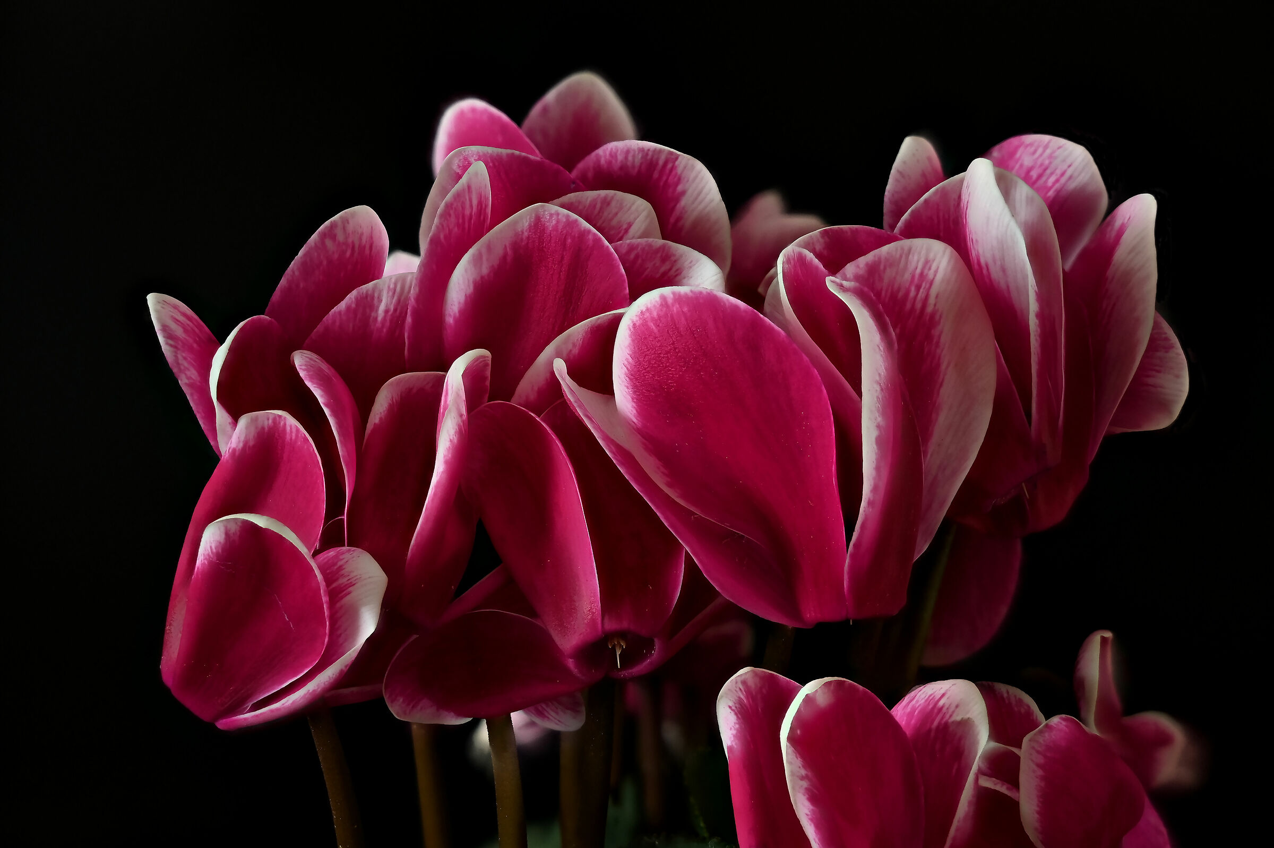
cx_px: 637
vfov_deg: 20.6
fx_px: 2334
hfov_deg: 30.5
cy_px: 424
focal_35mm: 66
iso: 640
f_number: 4
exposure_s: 1/15
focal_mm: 66
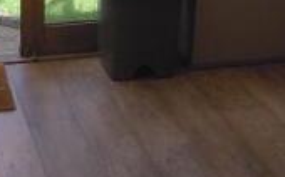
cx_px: 9
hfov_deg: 19.9
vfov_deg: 12.3
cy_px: -78
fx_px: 792
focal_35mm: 102
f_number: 2.7
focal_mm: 5
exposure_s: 1/400
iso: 100
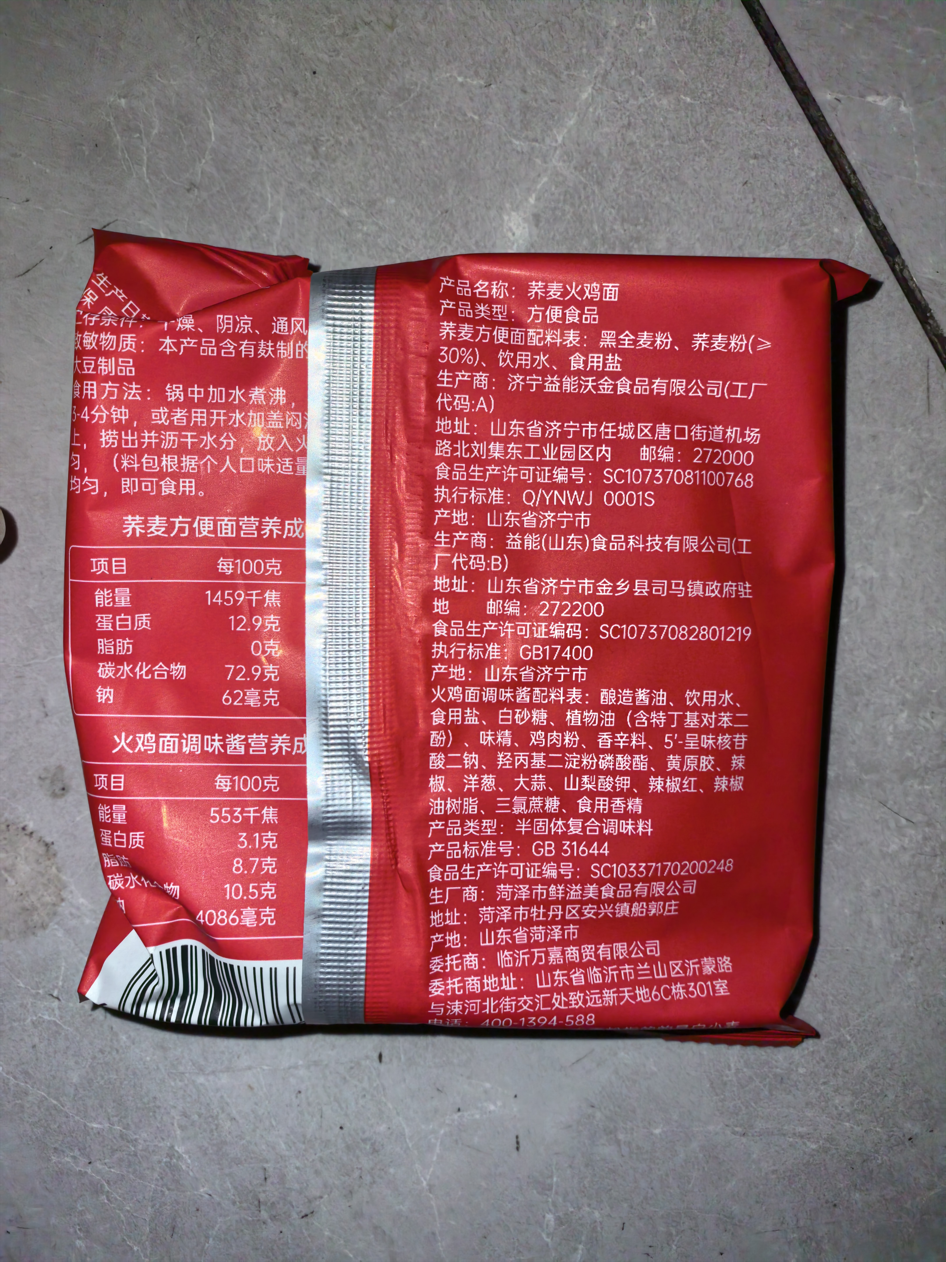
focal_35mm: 24
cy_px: 631
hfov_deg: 56.8
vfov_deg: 71.6
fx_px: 875
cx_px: 473
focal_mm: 6.98
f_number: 2.8
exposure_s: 1/100
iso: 125
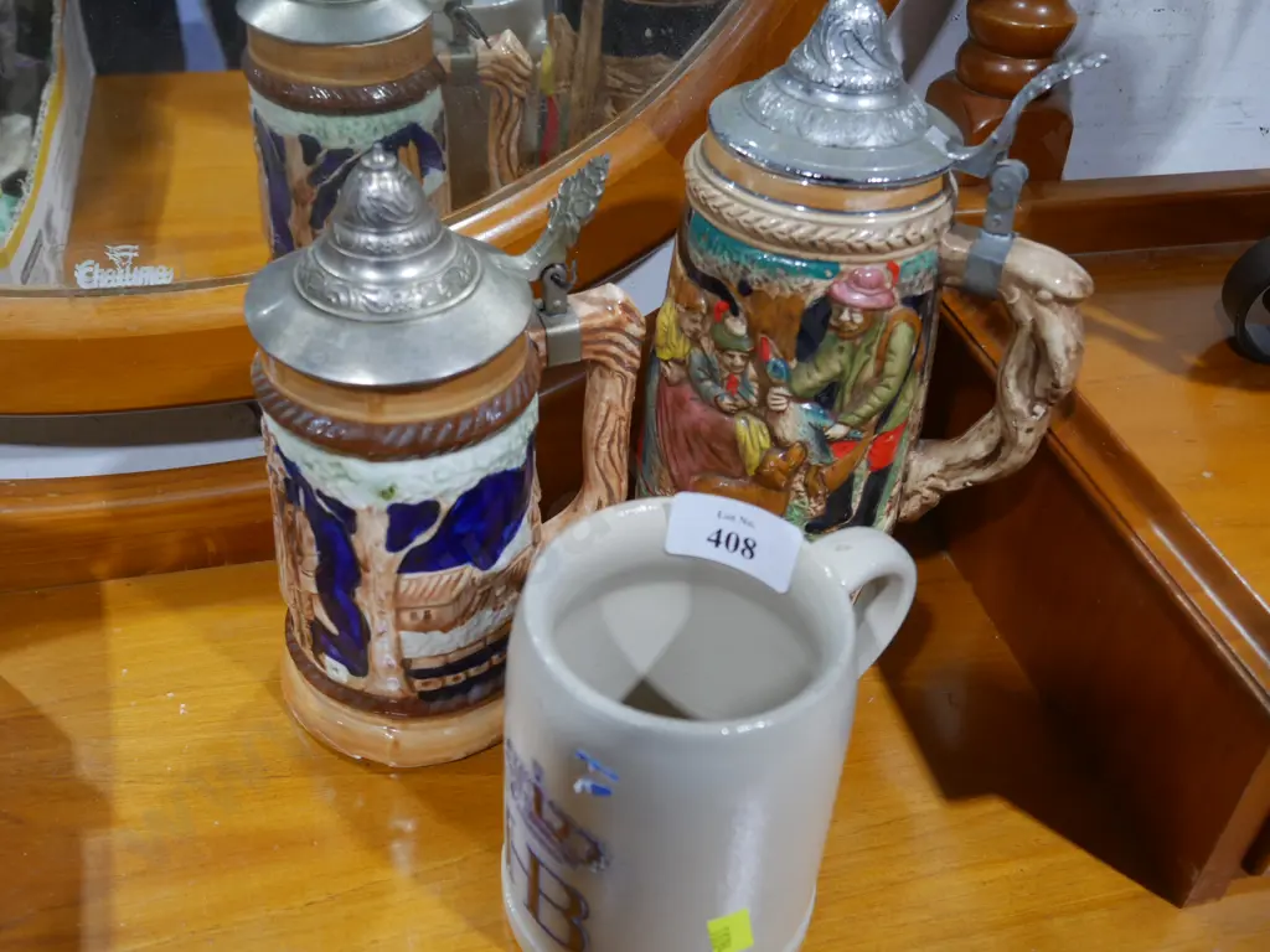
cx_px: 635
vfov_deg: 41.8
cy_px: 476
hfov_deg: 54.0
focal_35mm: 34
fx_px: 1247
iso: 400
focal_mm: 17
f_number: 4
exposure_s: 1/60
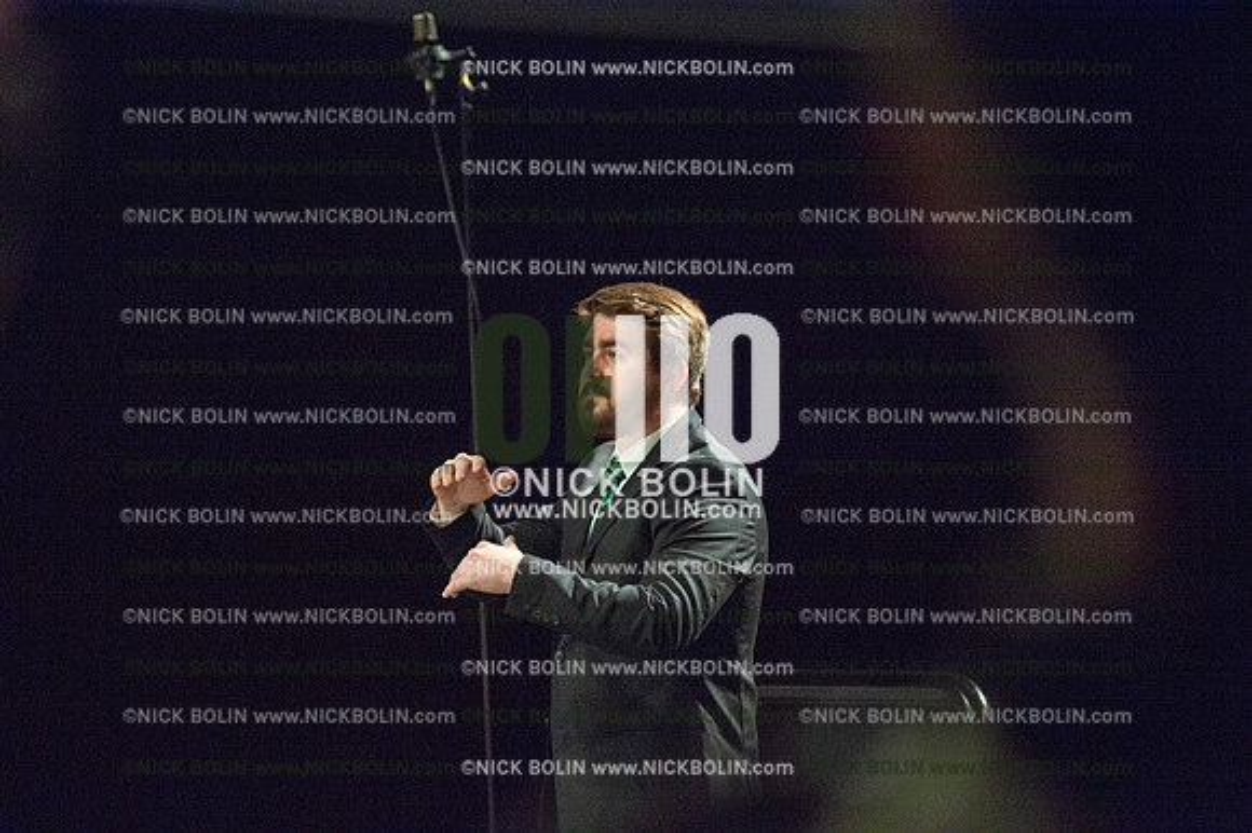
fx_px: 7299
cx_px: 626
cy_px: 416
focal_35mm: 210
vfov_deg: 6.5
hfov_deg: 9.8
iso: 8000
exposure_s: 1/320
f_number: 5.6
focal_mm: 210
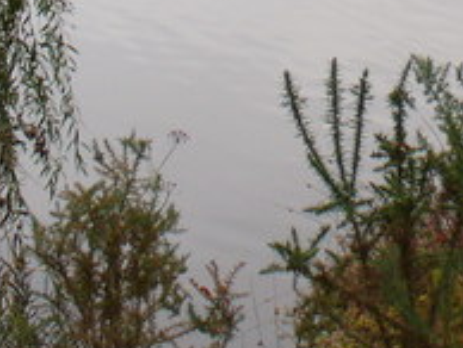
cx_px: 465
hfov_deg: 15.8
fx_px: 1634
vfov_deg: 11.5
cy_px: -210
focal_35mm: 122
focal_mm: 6.1
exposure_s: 1/250
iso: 80
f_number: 2.8
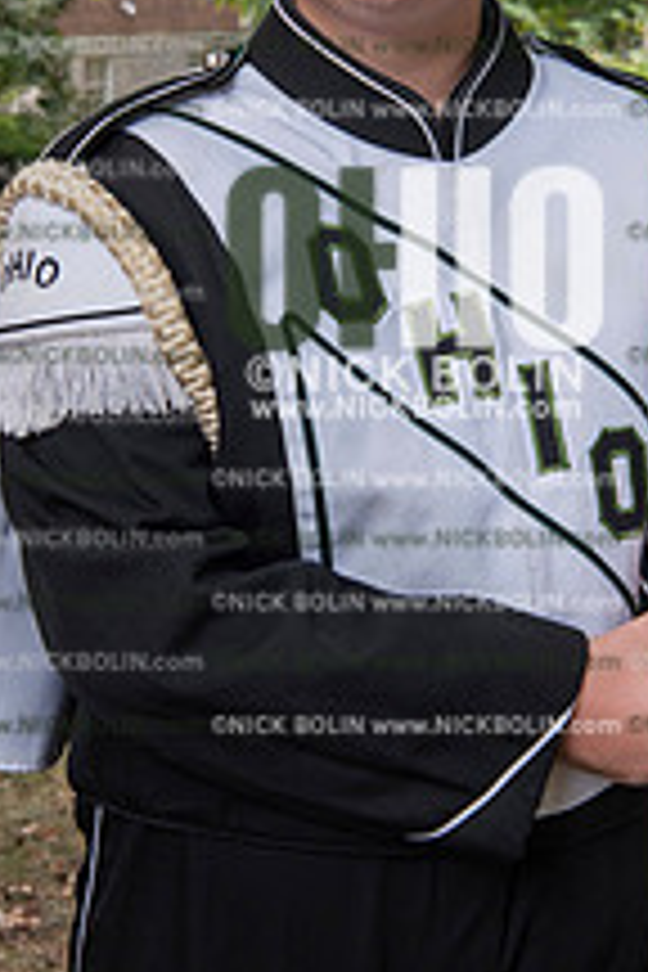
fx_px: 2700
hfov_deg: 13.7
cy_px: 292
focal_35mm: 100
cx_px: 414
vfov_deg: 20.3
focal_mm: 48
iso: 500
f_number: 8
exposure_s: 1/100
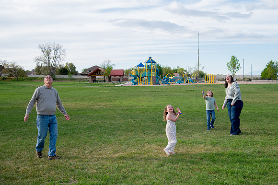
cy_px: 84
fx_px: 376
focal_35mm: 49
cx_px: 153
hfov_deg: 40.6
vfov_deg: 27.7
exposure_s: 1/500
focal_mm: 44
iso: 200
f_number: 5
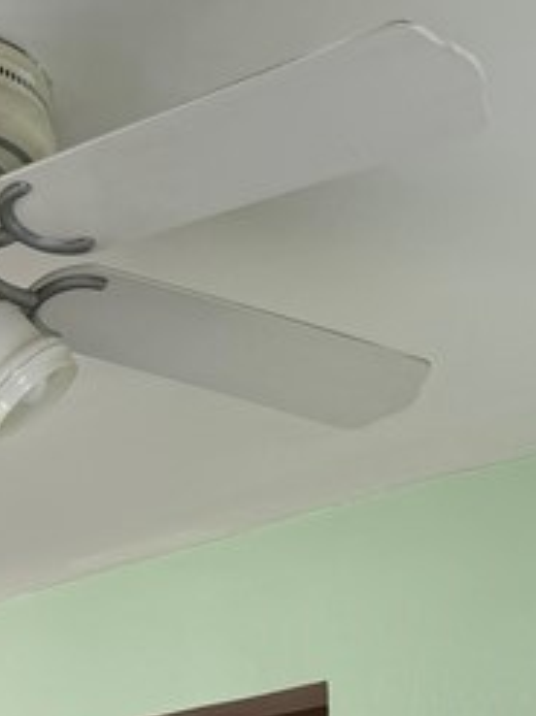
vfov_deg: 15.9
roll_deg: +1.1
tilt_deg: -5.6
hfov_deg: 14.5
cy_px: 1391
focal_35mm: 100
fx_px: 2068
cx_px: -17
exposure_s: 1/121
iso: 80
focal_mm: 6.76
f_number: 1.78
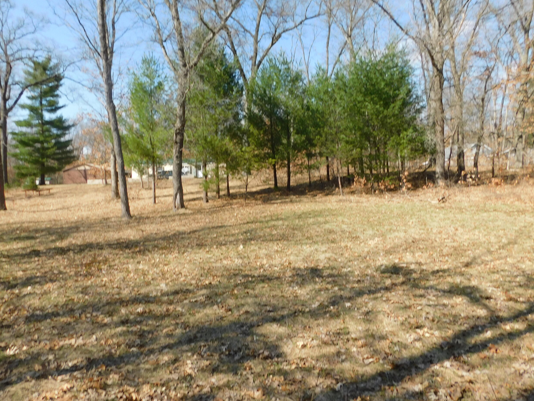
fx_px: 432
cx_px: 264
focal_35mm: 28
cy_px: 198
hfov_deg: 63.4
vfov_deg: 49.7
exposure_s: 1/800
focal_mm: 4
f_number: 3
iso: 125
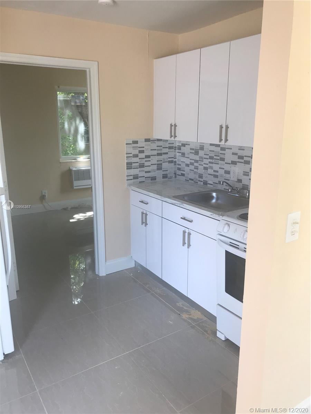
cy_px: 207
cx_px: 156
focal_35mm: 28
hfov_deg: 49.7
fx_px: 335
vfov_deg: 63.4
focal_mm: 3.99
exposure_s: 1/90
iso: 20
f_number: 1.8
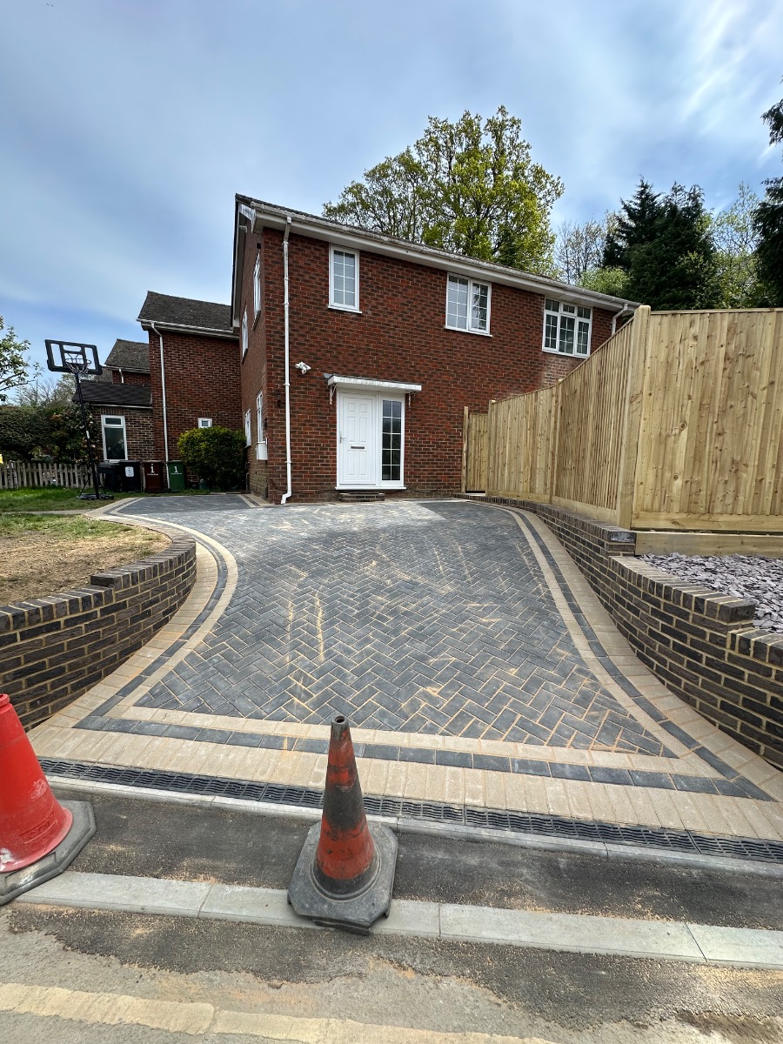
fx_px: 422
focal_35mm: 14
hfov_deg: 85.7
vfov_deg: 102.1
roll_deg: -1.2
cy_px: 522
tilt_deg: -6.2
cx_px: 392
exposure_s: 1/1125
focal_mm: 2.22
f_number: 2.2
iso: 50
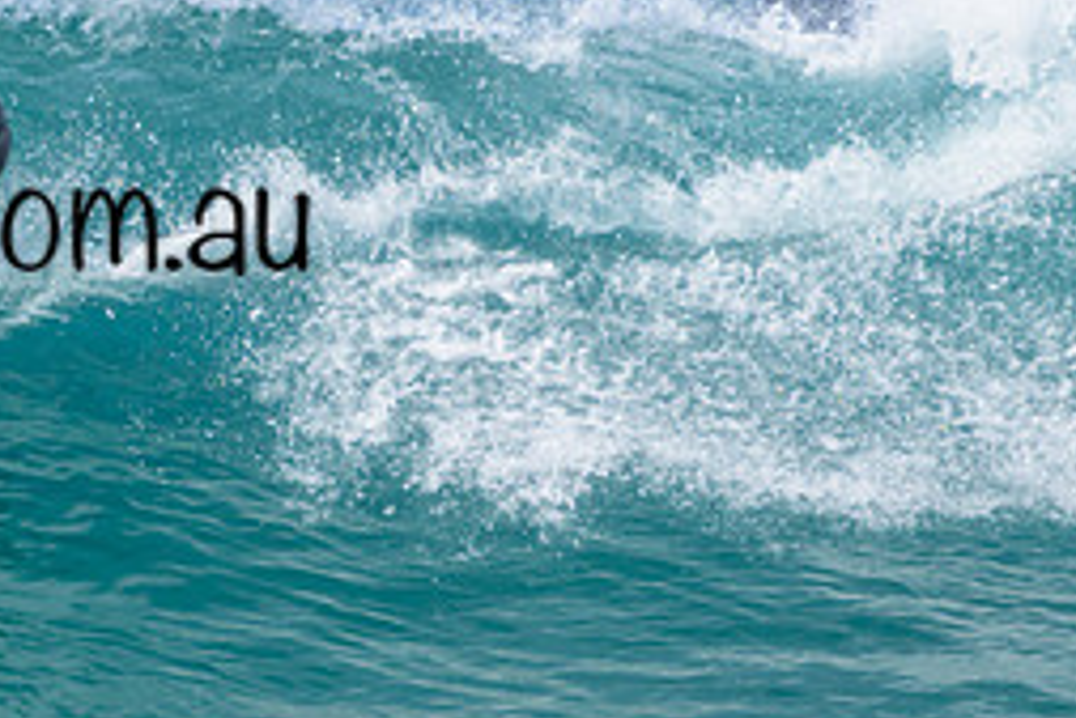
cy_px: 172
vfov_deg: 0.7
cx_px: -140
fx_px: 58374
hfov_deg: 1.1
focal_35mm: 1952
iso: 900
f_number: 11
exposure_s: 1/2000
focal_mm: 850
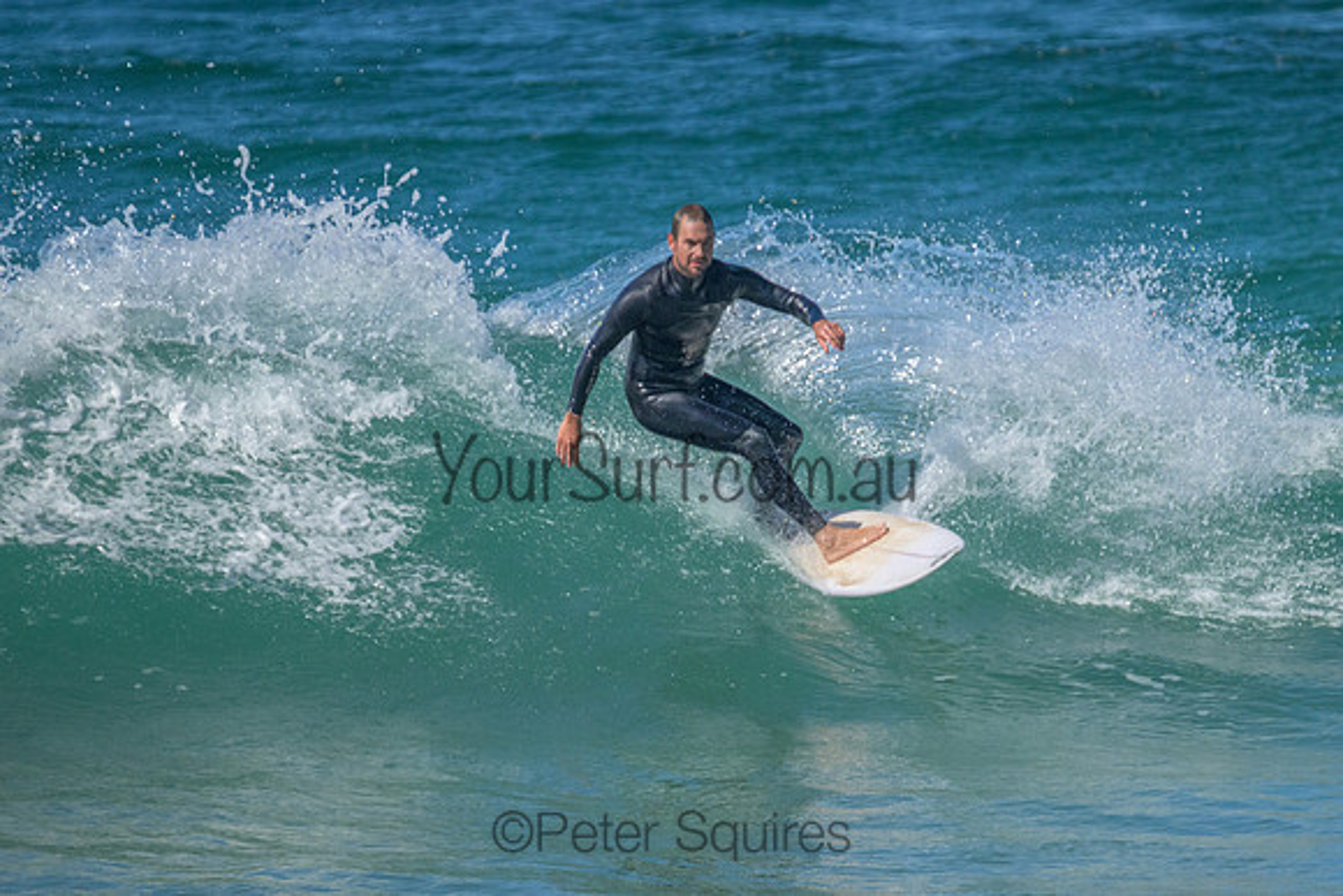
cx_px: 750
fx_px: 28514
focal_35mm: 764
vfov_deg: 1.8
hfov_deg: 2.7
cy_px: 543
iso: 2200
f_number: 11
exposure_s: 1/2000
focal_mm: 630
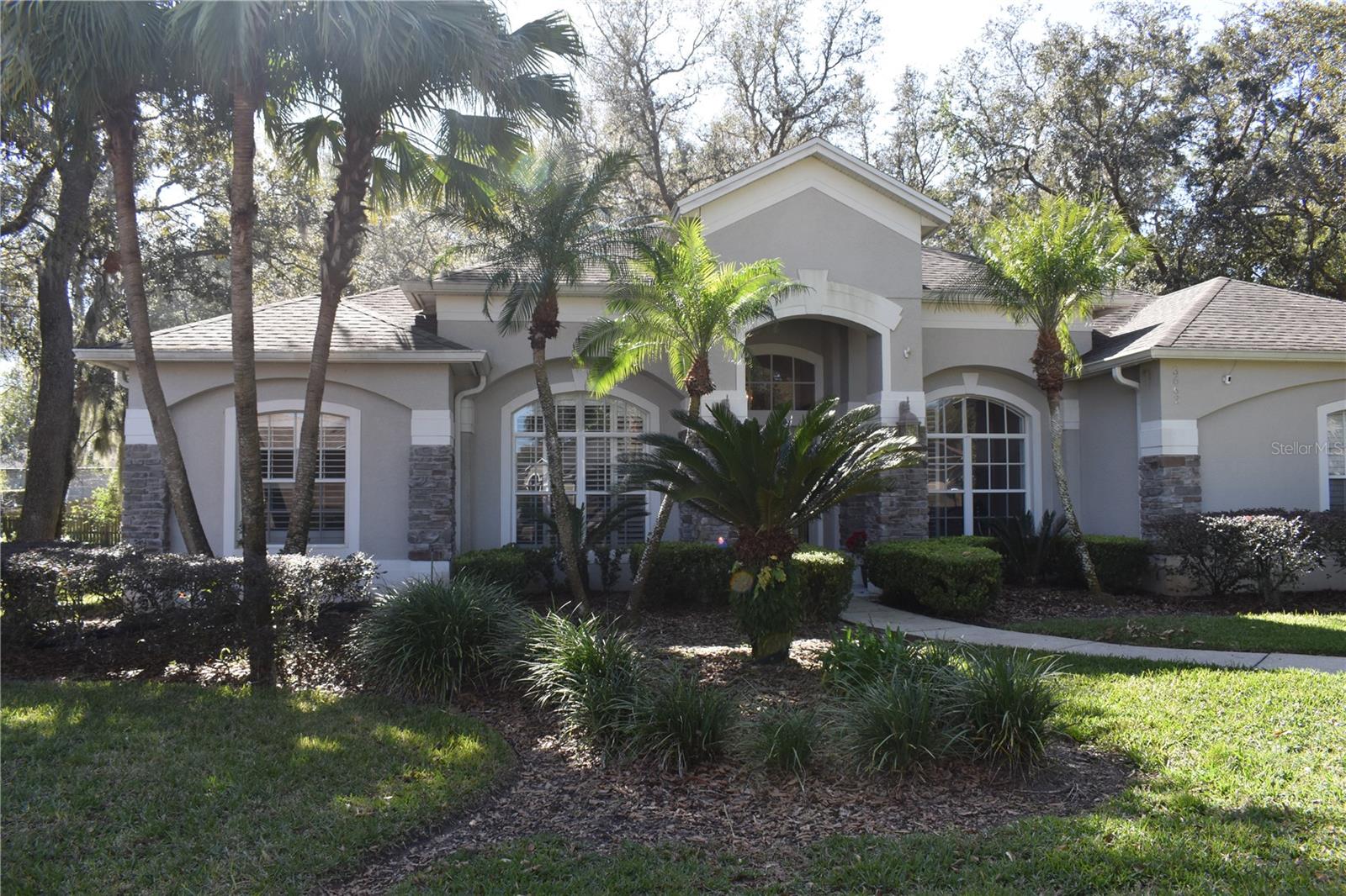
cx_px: 673
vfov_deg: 47.9
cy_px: 448
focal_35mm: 27
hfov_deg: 67.4
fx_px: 1009
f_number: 8
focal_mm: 18
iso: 400
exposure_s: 1/250
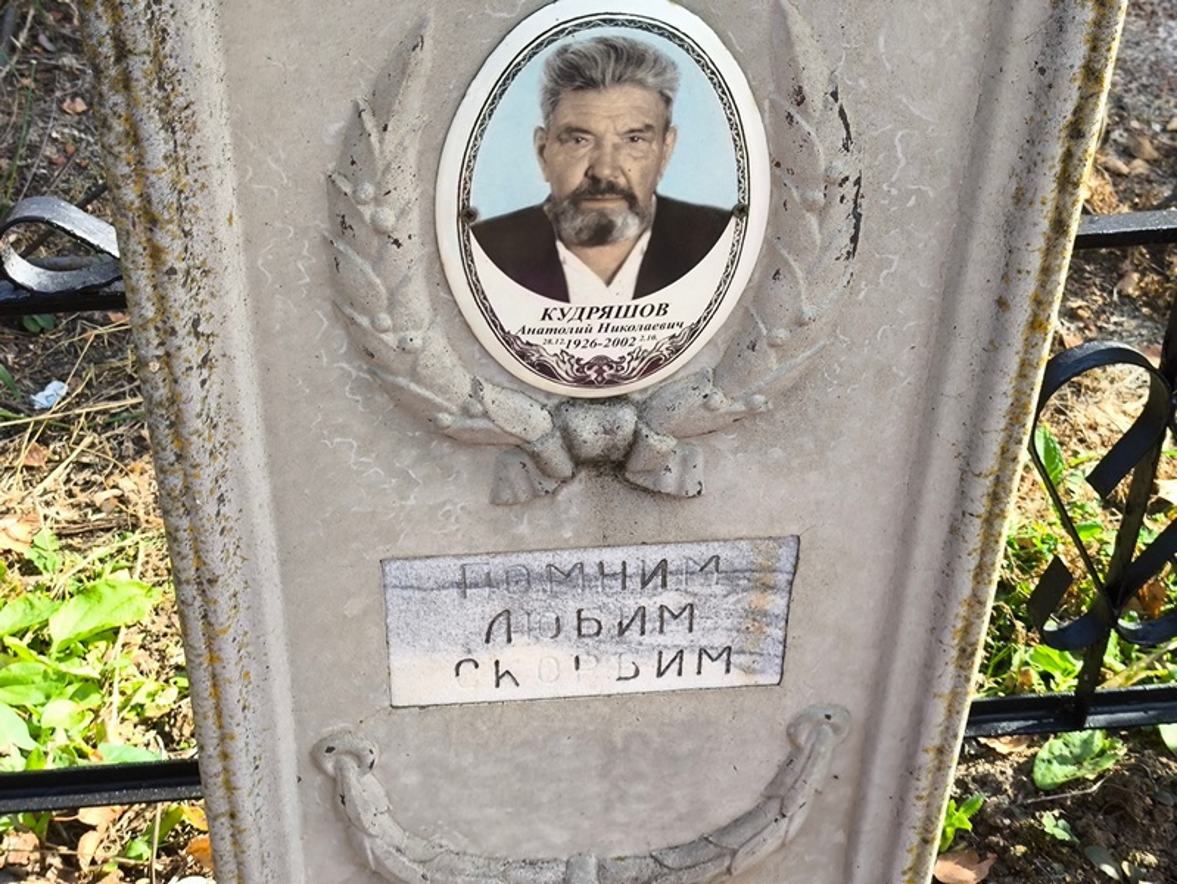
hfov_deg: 38.2
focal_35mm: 50
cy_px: 442
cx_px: 588
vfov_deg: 29.1
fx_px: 1701
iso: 50
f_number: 1.7
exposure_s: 1/309
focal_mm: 4.71
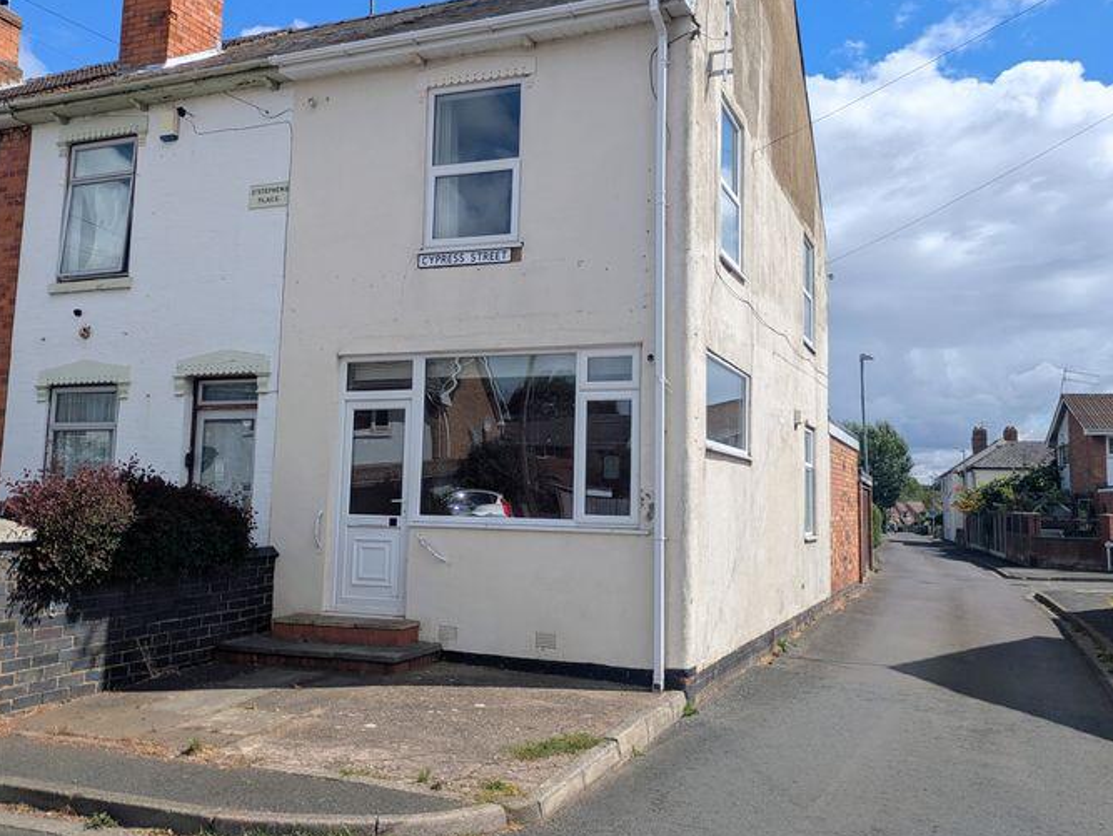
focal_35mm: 30
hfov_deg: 59.9
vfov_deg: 46.8
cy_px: 385
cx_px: 579
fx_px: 965
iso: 46
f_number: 1.89
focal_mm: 5.43
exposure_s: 1/3378
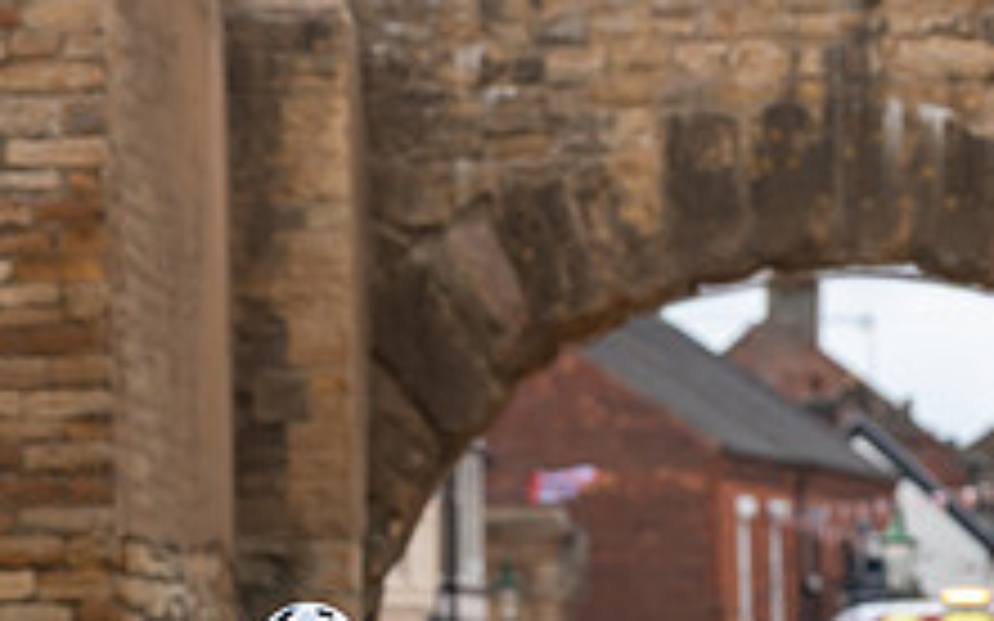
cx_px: 502
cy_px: 812
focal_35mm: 502
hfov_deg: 4.2
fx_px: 13596
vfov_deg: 2.6
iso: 200
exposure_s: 1/1000
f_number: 4
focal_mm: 125
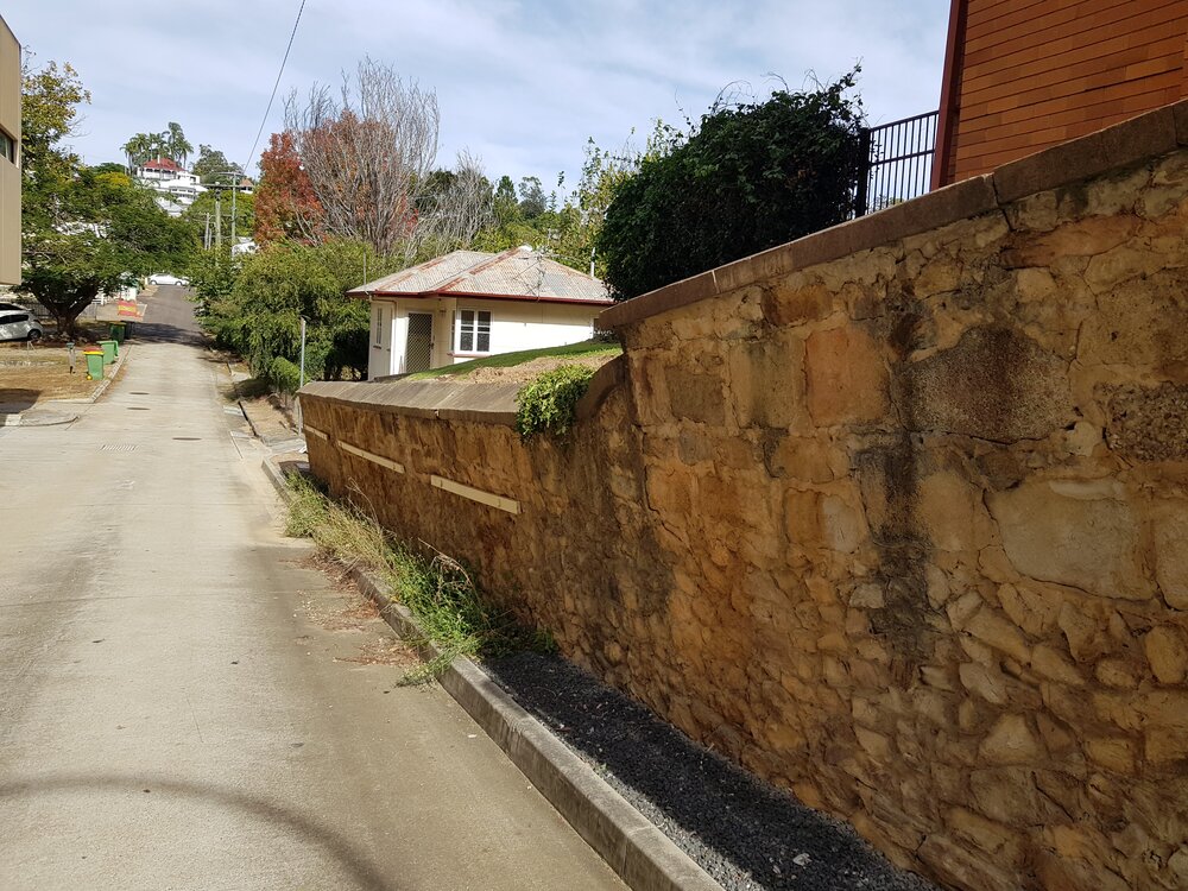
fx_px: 892
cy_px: 446
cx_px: 594
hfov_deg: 67.3
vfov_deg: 53.1
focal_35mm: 26
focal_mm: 4.2
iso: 40
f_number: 1.7
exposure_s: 1/1600
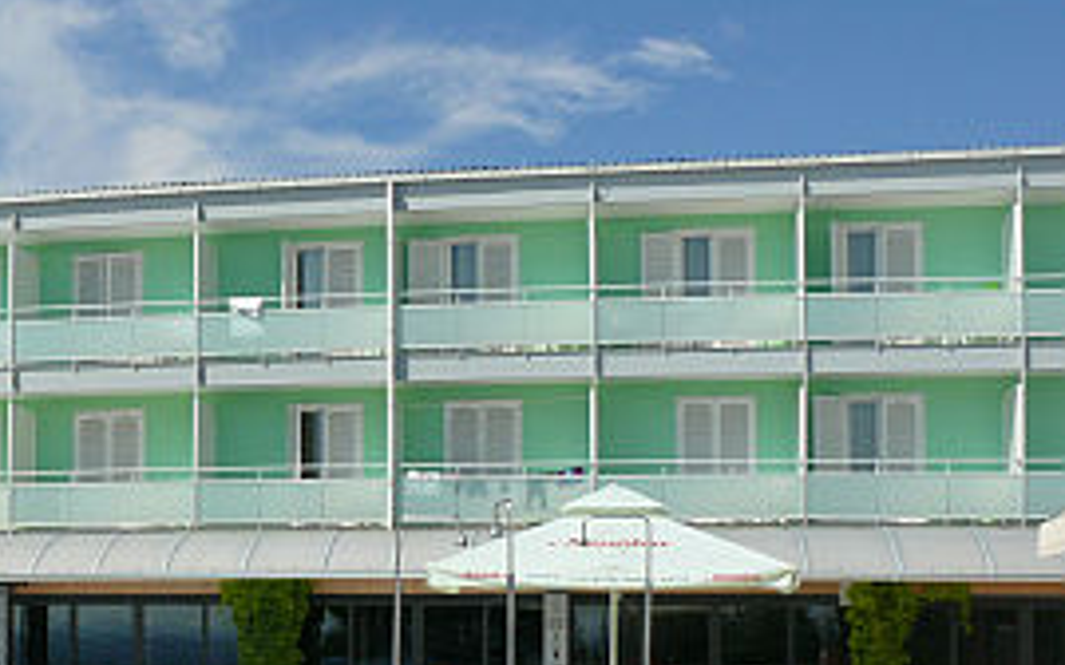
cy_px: 661
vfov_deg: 20.3
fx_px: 1799
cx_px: 178
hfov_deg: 31.9
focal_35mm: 62
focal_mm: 7.4
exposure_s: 1/500
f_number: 8
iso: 100
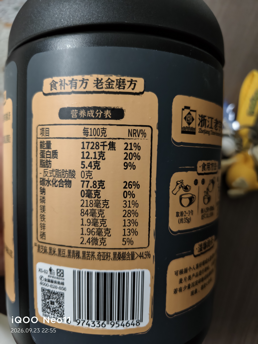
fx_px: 229
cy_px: 172
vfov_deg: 73.9
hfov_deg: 58.9
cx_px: 129
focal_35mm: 23
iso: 463
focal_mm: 5.56
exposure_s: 1/50
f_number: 1.88
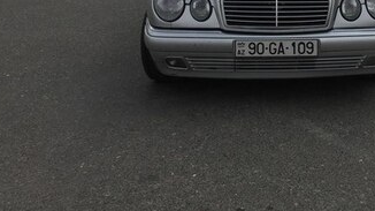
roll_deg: -0.6
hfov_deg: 32.1
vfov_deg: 17.8
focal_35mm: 64
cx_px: 289
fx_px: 636
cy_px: -48
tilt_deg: -7.0
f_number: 2.2
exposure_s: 1/2639
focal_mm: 4.15
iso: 32
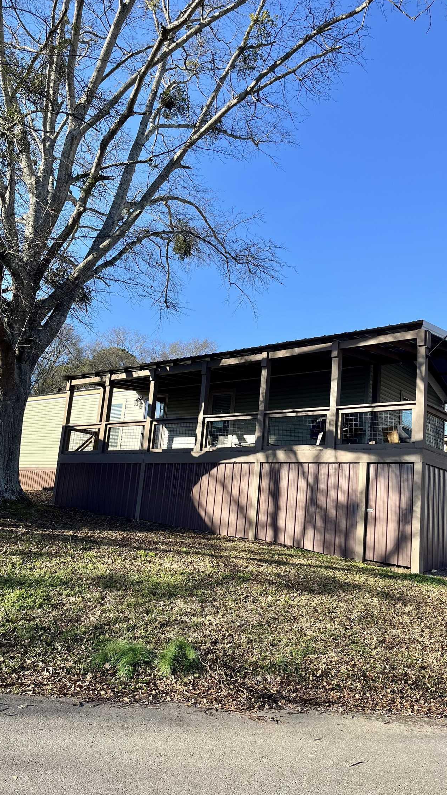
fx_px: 611
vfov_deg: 66.1
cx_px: 241
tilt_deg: +10.1
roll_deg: -6.0
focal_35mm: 29
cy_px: 405
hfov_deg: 40.2
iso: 50
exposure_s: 1/1355
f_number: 1.6
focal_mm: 5.1
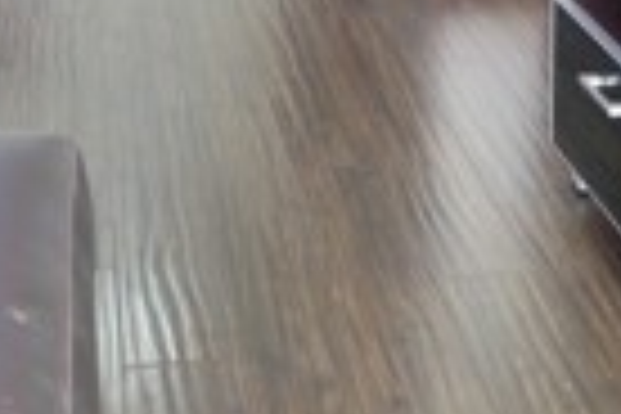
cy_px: -378
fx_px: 1794
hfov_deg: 19.6
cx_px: 356
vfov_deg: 11.9
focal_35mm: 104
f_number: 3.5
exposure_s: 1/12
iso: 200
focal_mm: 16
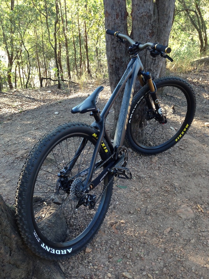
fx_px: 266
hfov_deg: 42.9
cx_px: 104
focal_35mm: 33
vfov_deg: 55.4
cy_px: 140
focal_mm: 4.13
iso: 50
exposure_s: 1/60
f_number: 2.4
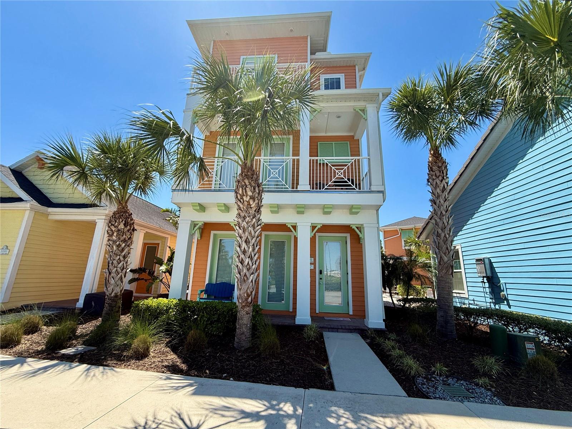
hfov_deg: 102.1
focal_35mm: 14
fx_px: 231
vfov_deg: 85.6
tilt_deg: +14.2
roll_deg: +0.4
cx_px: 286
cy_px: 214
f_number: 2.2
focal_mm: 2.22
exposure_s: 1/1211
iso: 50
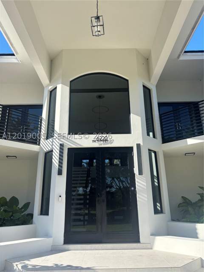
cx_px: 102
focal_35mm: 26
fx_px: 204
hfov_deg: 53.1
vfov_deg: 67.3
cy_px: 136
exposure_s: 1/1590
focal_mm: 5.96
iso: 50
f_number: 1.6
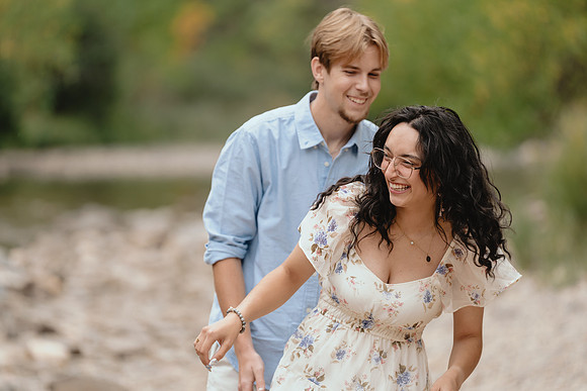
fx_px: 2821
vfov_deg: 7.9
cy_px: 196
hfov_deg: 11.9
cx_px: 294
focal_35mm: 173
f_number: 2.8
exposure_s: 1/250
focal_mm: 173
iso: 250
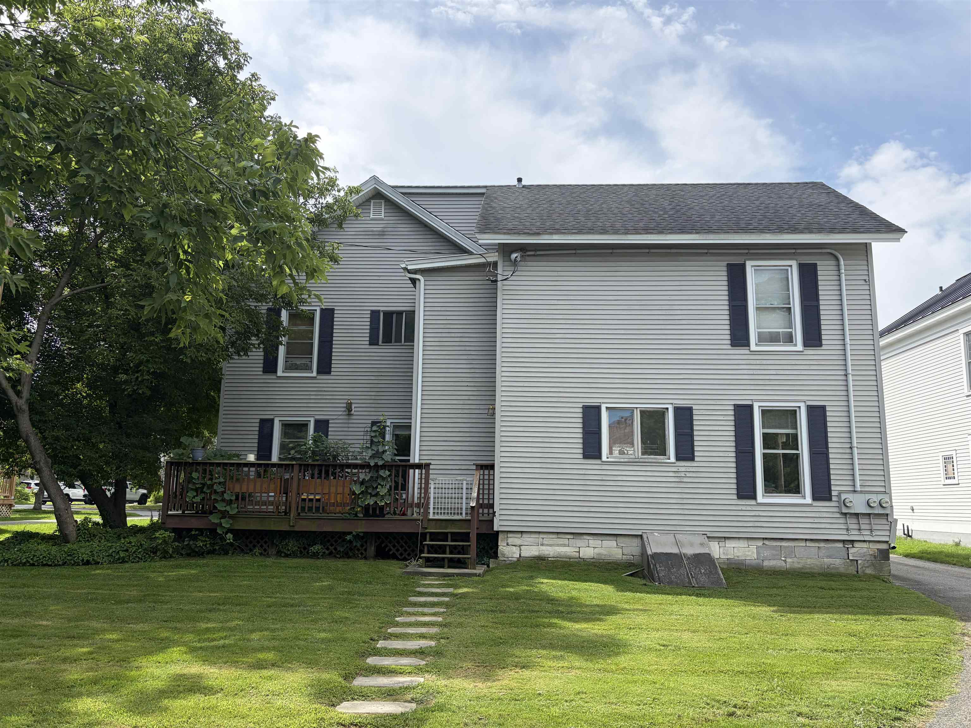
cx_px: 486
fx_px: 729
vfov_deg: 53.1
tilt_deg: +11.4
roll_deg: +0.0
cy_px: 364
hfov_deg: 67.3
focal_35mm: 26
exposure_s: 1/3279
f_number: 1.6
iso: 64
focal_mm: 5.96
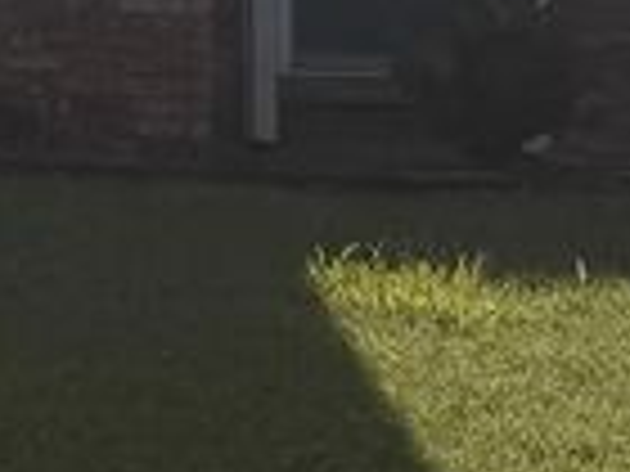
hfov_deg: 9.3
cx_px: -1170
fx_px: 3203
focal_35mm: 176
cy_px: -261
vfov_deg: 8.2
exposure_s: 1/10309
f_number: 1.78
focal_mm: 6.76
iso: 80
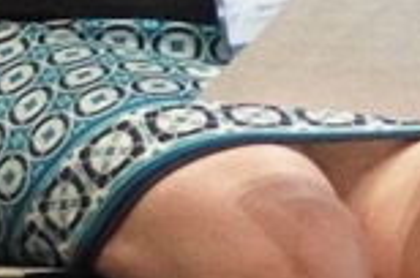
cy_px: -223
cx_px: 679
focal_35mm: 1149
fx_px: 13377
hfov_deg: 1.8
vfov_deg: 1.2
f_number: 5
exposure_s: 1/160
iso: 12800
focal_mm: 98
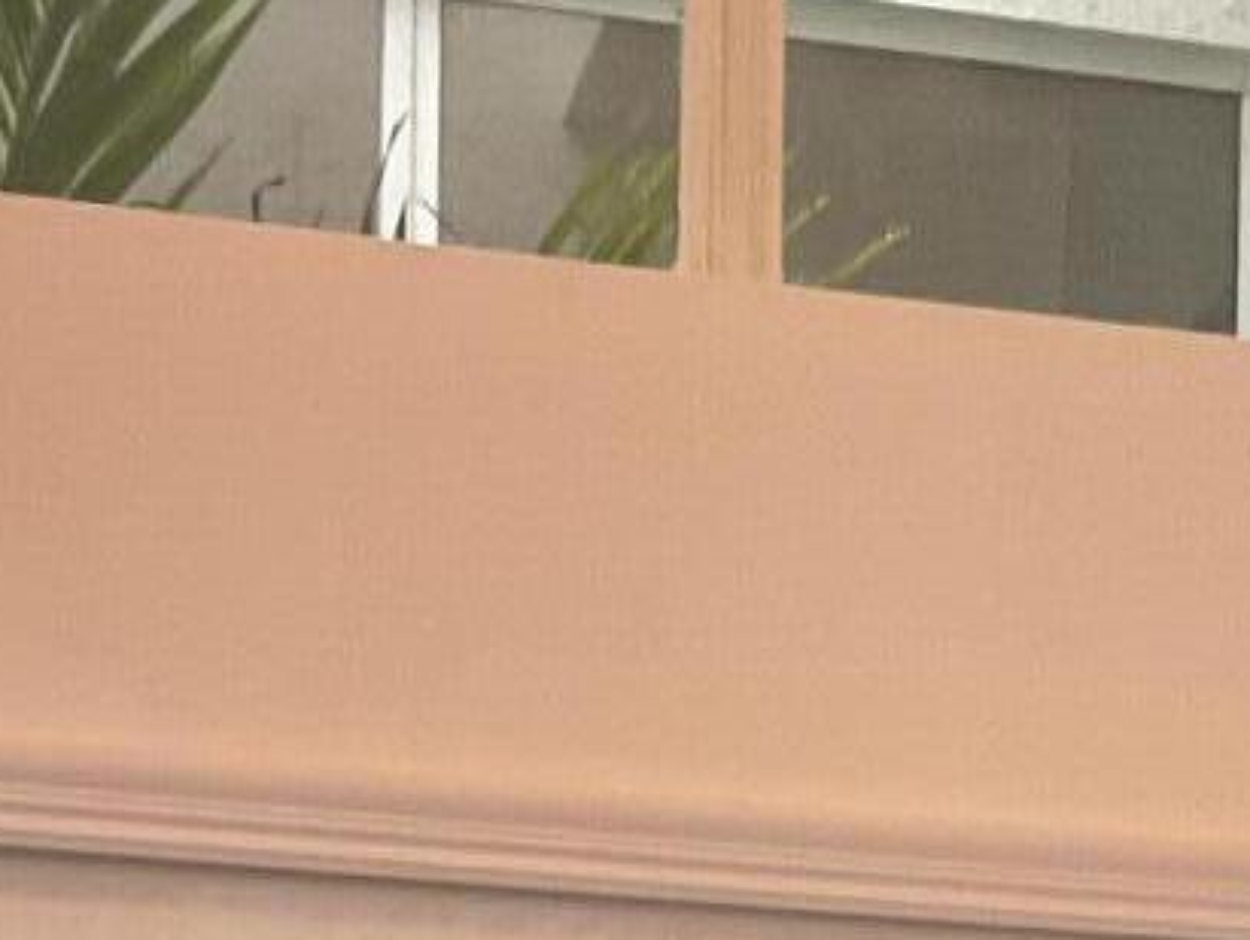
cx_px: 1268
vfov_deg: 9.6
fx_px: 5096
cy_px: 2078
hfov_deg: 13.8
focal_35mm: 141
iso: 125
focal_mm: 3
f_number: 1.8
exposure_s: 1/60
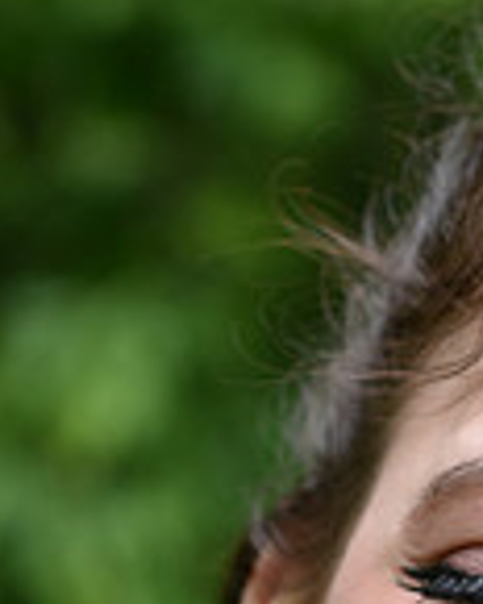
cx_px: 789
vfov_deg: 6.0
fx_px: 5718
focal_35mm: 320
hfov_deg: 4.8
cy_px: 596
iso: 200
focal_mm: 85
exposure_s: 1/200
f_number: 6.3
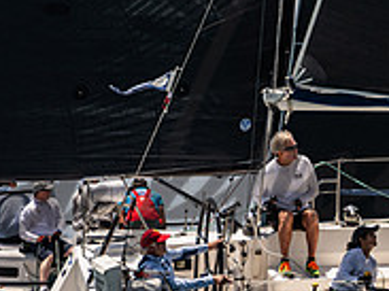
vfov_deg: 1.4
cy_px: 165
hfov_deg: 1.8
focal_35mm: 1097
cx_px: 302
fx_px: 12320
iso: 400
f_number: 8
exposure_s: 1/2000
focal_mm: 360
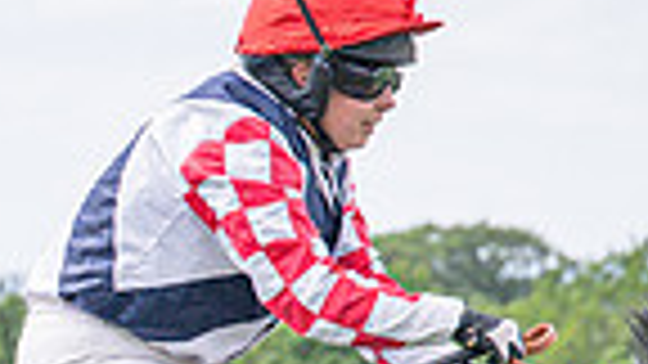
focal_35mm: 533
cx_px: -93
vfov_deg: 2.3
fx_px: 9158
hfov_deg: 4.0
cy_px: 623
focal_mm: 70
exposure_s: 1/2000
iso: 400
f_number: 4
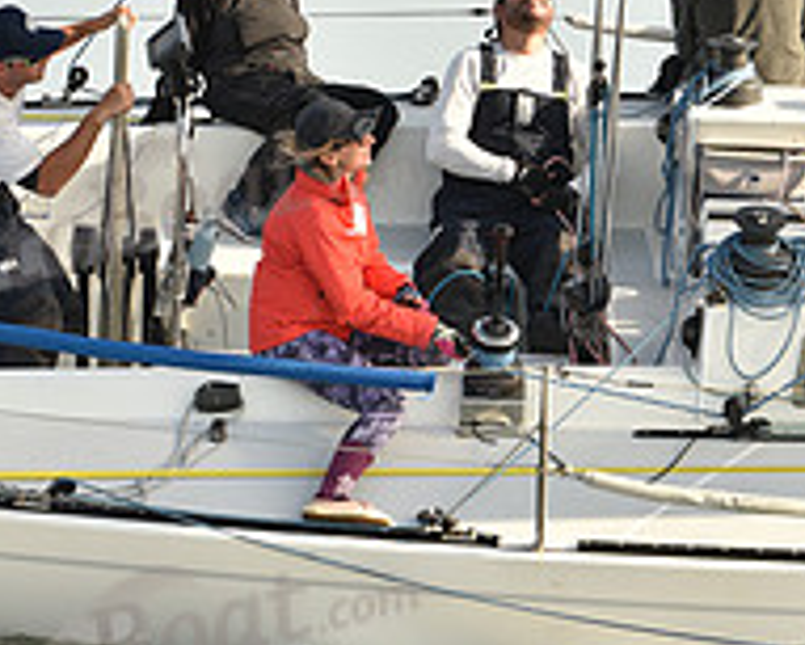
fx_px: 8844
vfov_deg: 4.2
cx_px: 641
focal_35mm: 371
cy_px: -53
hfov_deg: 5.2
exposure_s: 1/800
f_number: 5.6
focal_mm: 130
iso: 250
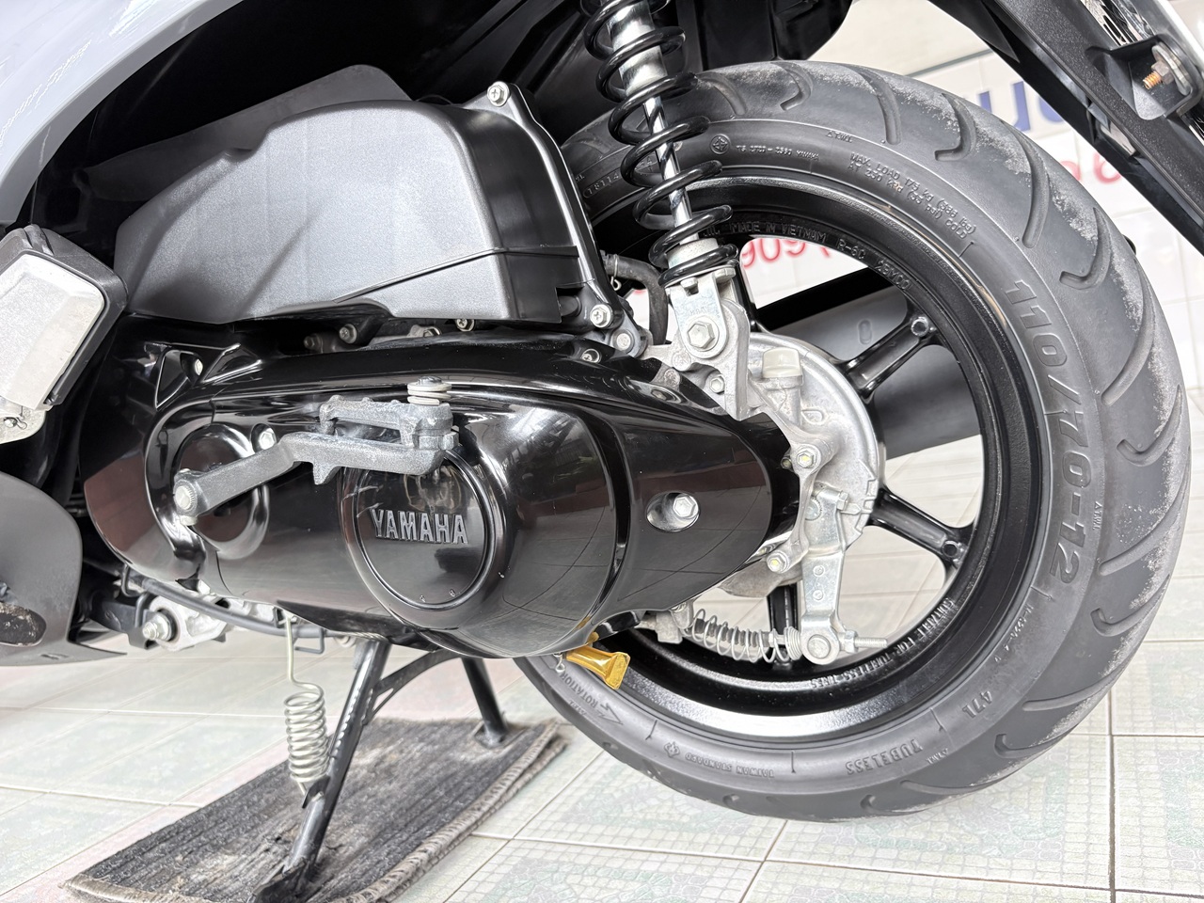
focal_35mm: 26
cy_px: 452
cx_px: 602
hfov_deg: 67.3
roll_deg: +10.6
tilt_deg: -4.0
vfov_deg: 53.1
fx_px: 904
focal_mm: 5.96
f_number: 1.6
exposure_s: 1/62
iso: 125
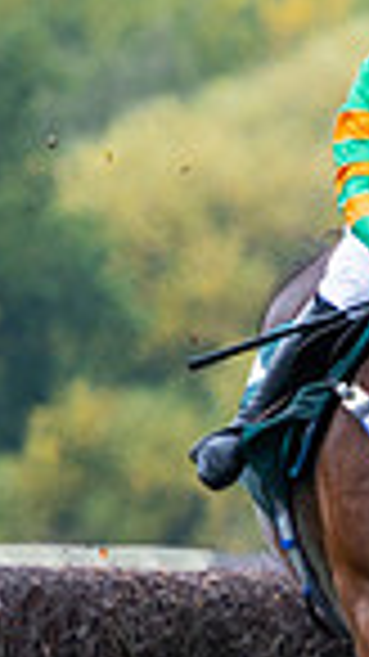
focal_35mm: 912
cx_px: 1292
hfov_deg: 1.3
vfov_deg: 2.4
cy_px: 684
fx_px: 15882
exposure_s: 1/1000
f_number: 4
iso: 500
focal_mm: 220
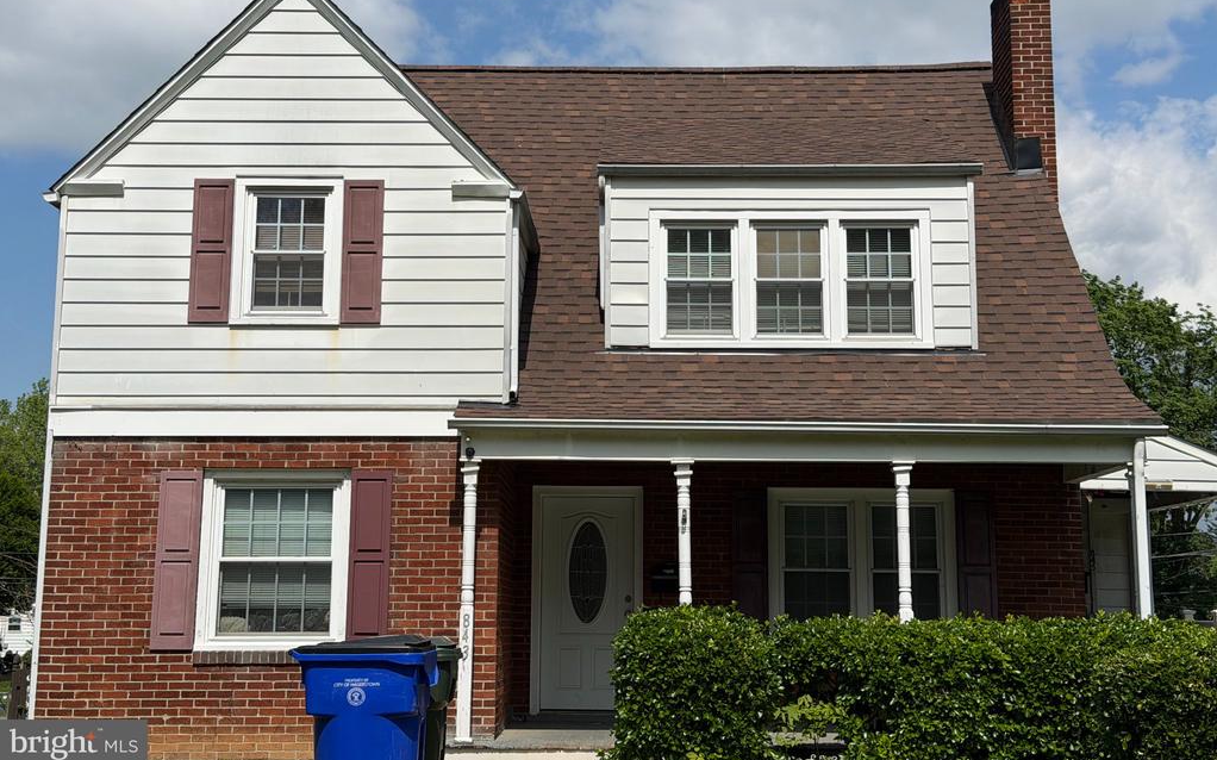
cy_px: 311
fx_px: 1691
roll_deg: +0.5
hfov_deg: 39.6
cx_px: 608
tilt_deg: +10.4
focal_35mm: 51
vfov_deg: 25.3
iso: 80
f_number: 1.78
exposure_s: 1/11364
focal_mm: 6.76
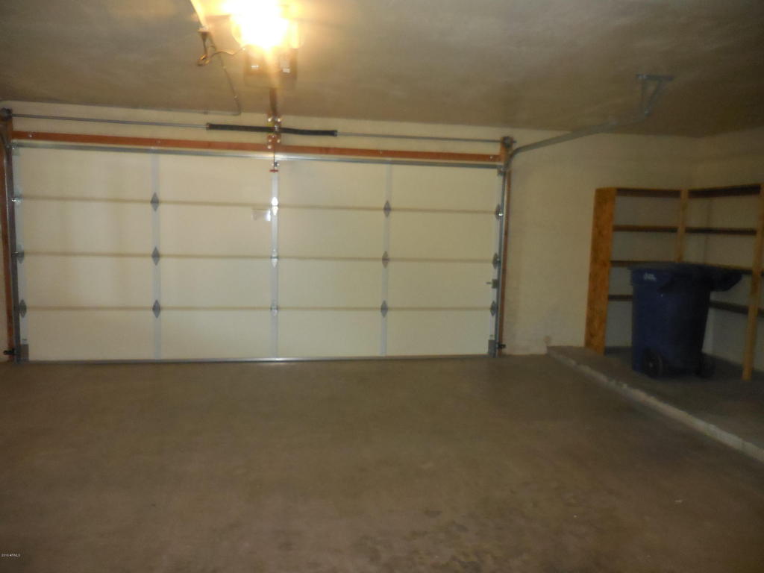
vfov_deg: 54.9
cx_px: 382
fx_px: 552
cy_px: 286
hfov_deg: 69.4
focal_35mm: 25
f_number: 3.3
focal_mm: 4.5
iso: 640
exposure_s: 1/25
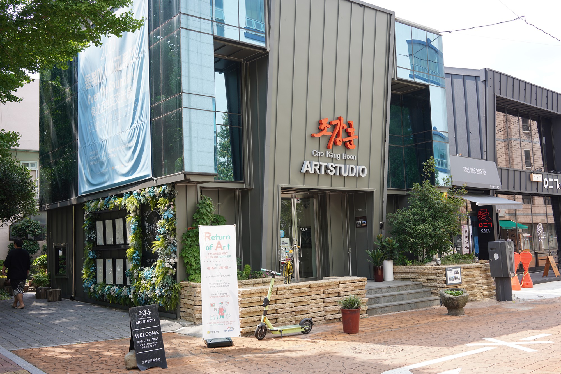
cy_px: 187
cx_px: 280
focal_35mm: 35
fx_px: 545
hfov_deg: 54.4
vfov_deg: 37.9
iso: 100
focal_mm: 35
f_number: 6.3
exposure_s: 1/100
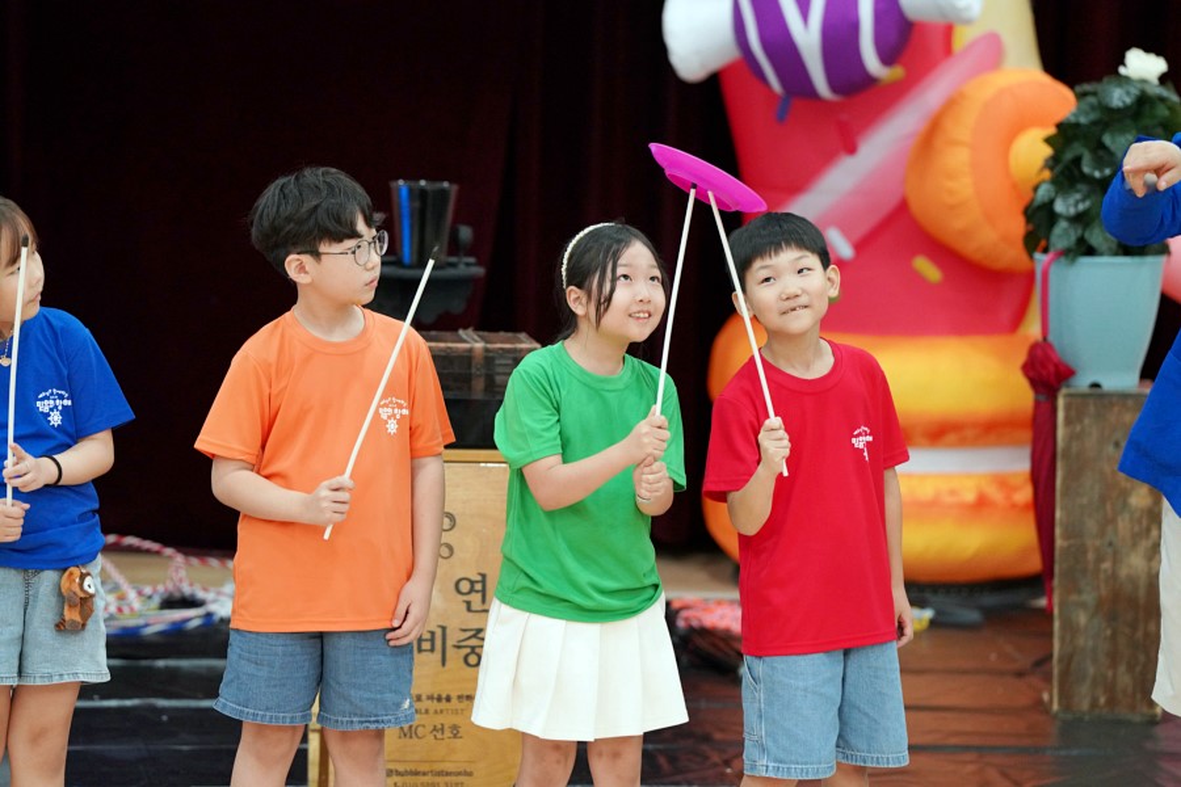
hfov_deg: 10.3
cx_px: 590
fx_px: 6561
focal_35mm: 200
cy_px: 394
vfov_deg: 6.9
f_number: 4
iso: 4000
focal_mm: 200
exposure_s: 1/250
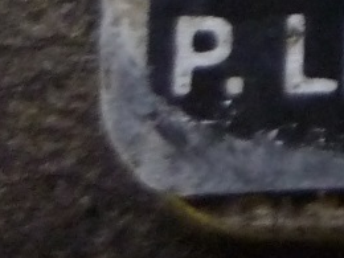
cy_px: -402
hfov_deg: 8.2
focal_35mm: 207
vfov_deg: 6.7
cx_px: 1023
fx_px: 2057
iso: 400
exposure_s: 1/20
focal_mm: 5.5
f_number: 2.8
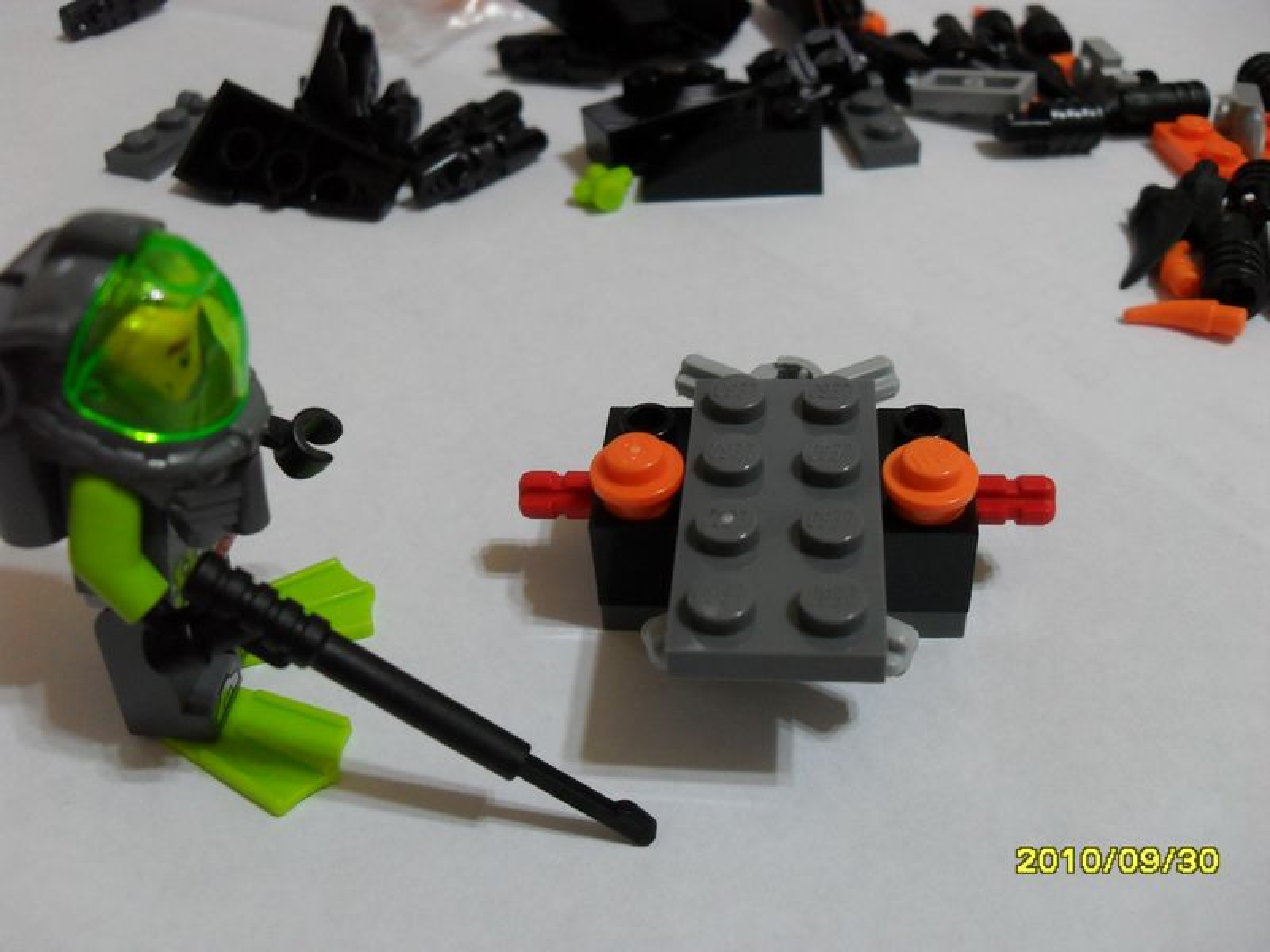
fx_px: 1284
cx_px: 635
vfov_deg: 40.7
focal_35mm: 35
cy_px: 476
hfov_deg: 52.6
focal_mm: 6.2
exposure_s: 1/20
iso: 200
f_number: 2.8
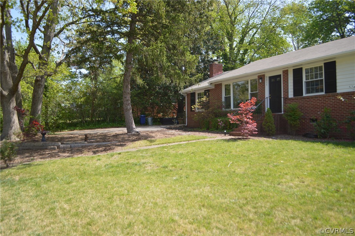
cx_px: 178
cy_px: 118
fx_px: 266
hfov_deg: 67.4
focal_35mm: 27
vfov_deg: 47.8
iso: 100
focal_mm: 18
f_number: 3.5
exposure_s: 1/400
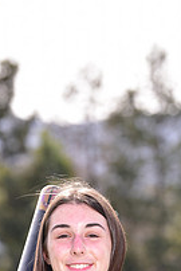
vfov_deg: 5.3
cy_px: 385
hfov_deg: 3.5
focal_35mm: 388
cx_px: 121
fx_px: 2921
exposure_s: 1/250
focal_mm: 135
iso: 100
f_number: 5
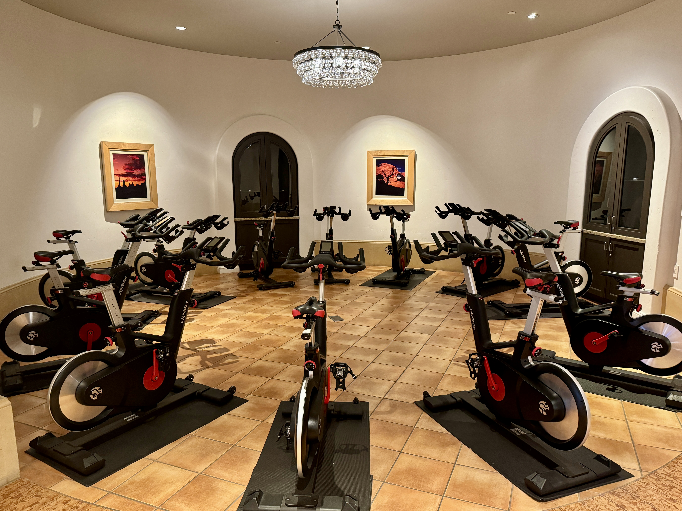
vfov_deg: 54.9
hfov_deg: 69.4
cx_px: 338
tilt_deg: -11.6
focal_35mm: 25
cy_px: 263
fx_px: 493
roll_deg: +0.1
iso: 640
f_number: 1.78
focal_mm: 6.76
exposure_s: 1/60
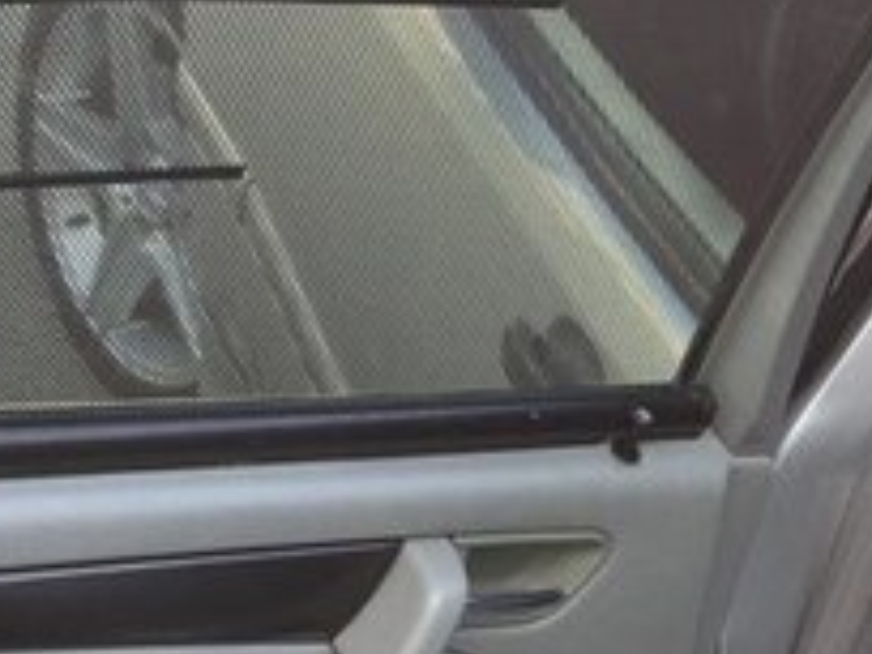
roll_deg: -17.2
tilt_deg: -29.6
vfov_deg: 15.2
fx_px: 2368
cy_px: 759
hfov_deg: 20.4
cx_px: 804
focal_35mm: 94
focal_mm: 4.15
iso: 40
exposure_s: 1/100
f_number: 2.2
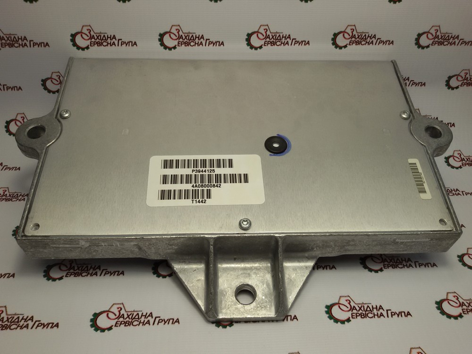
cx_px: 236
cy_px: 177
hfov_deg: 58.4
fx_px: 423
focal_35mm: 31
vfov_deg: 45.4
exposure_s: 1/138
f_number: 2.4
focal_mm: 2.93
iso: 40
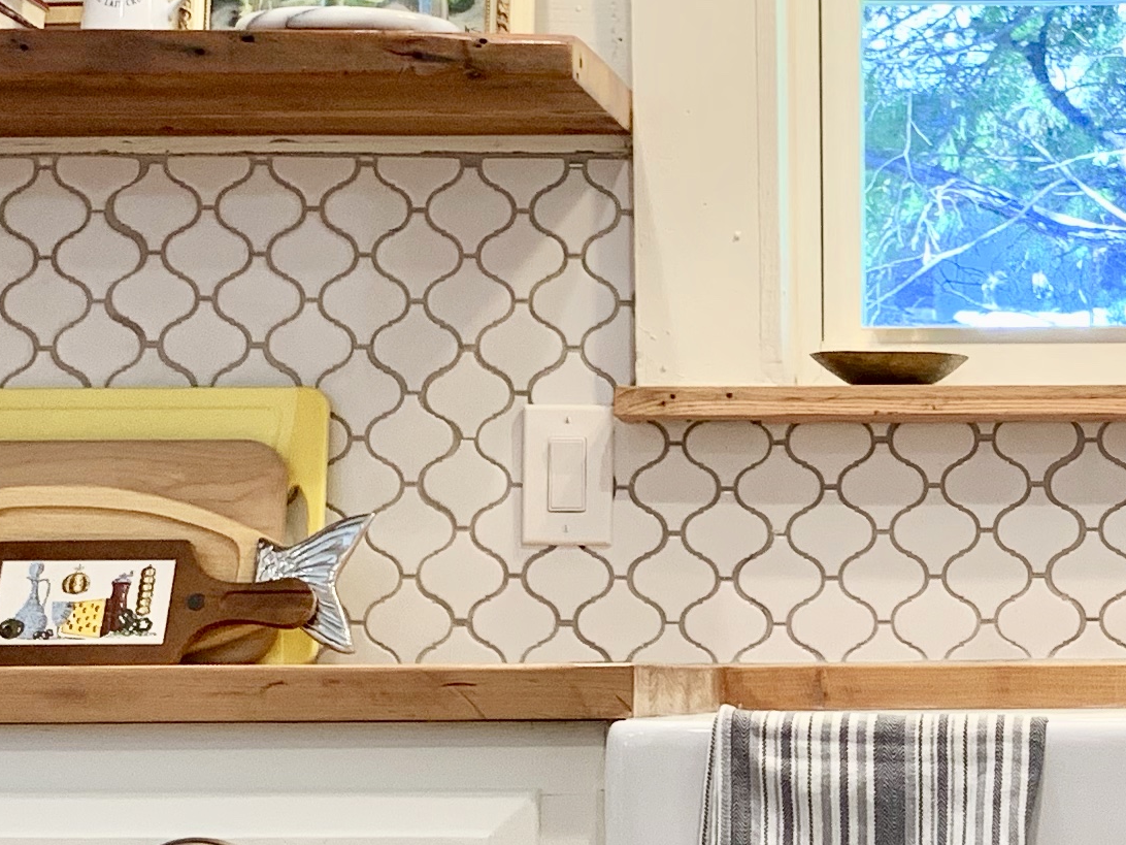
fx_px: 3123
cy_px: 566
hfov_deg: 19.9
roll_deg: -0.4
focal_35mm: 96
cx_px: 1108
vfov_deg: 15.4
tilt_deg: +1.8
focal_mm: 4.25
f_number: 1.8
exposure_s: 1/60
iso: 80
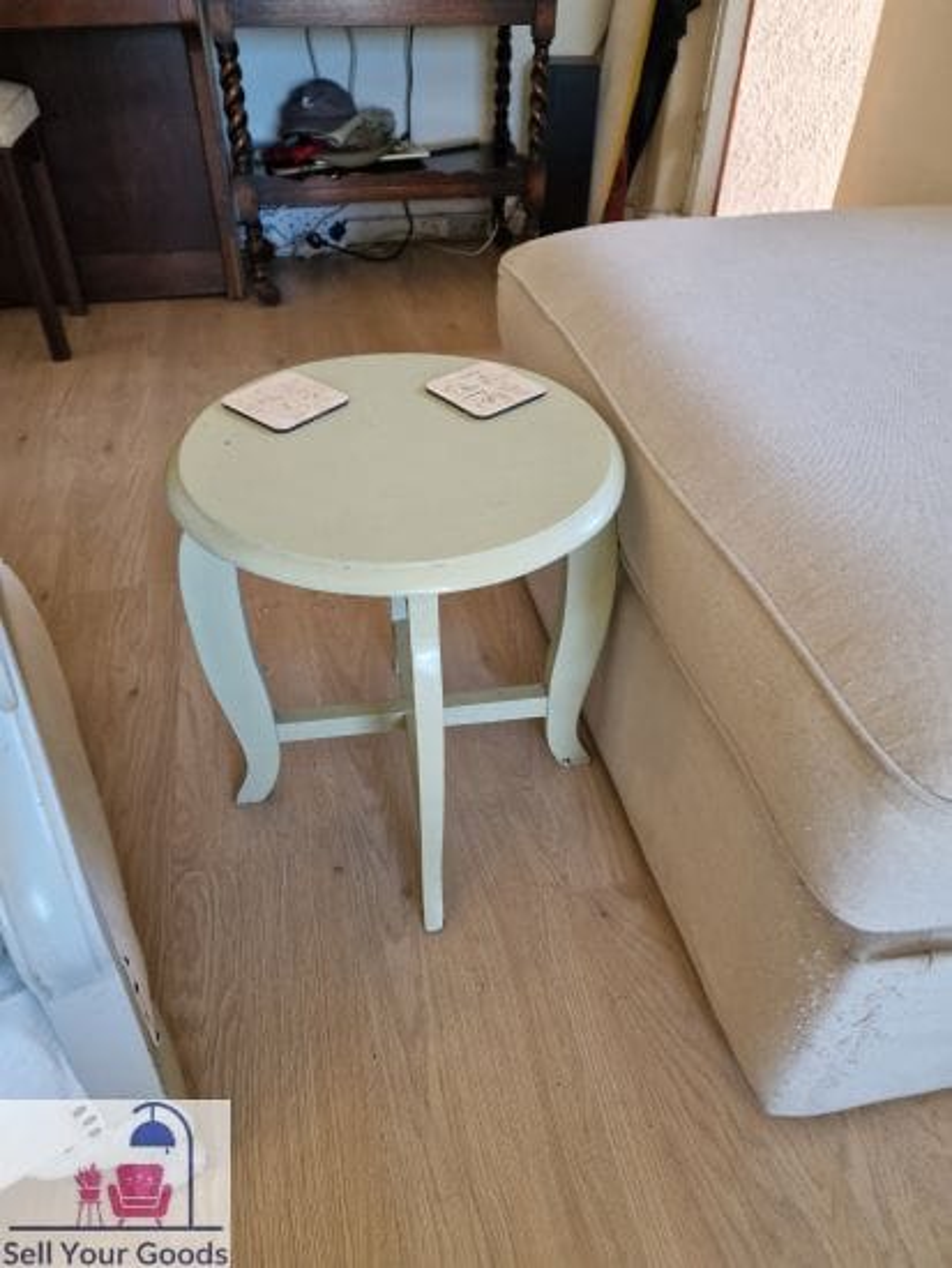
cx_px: 476
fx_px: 843
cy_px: 634
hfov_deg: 58.9
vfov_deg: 73.9
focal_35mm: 23
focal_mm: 6.4
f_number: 1.8
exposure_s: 1/100
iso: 320
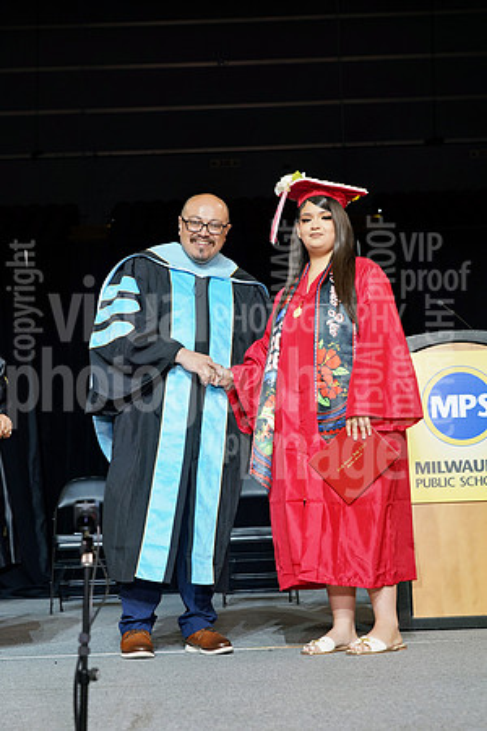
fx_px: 1217
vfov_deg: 33.4
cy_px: 366
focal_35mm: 60
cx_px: 244
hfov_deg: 22.6
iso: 500
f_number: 5.6
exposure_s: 1/80
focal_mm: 60
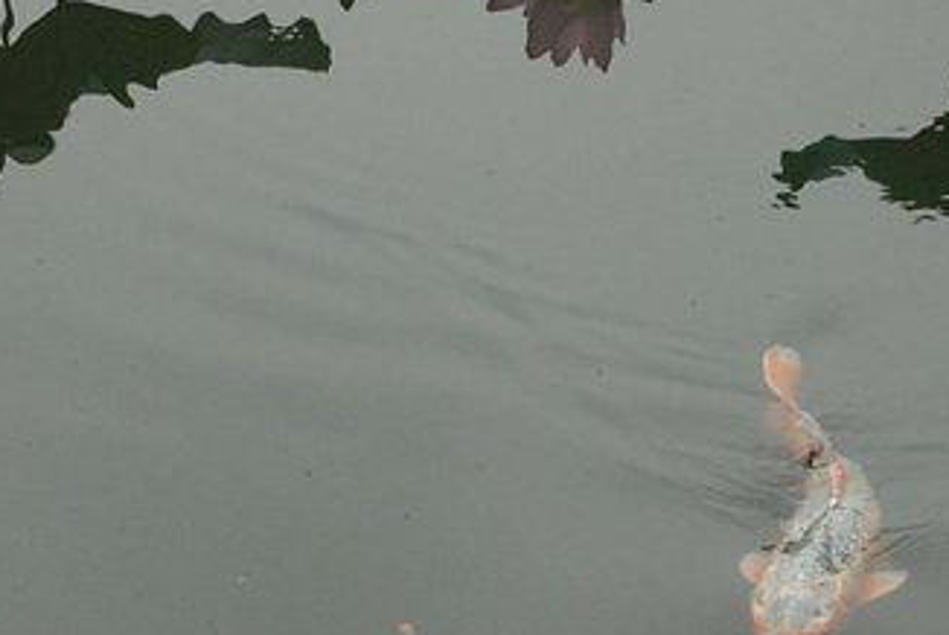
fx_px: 5593
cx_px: 638
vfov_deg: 6.5
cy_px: 233
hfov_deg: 9.7
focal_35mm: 212
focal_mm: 90
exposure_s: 1/90
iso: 800
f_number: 19
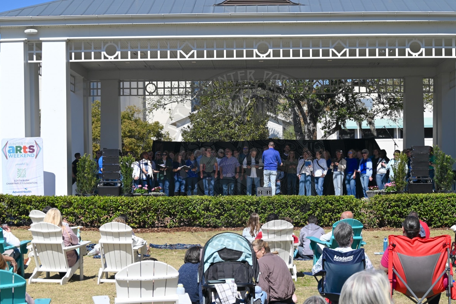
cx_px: 252
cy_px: 162
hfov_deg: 28.8
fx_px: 886
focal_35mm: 70
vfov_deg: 19.4
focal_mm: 58
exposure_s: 1/400
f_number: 7.1
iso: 100
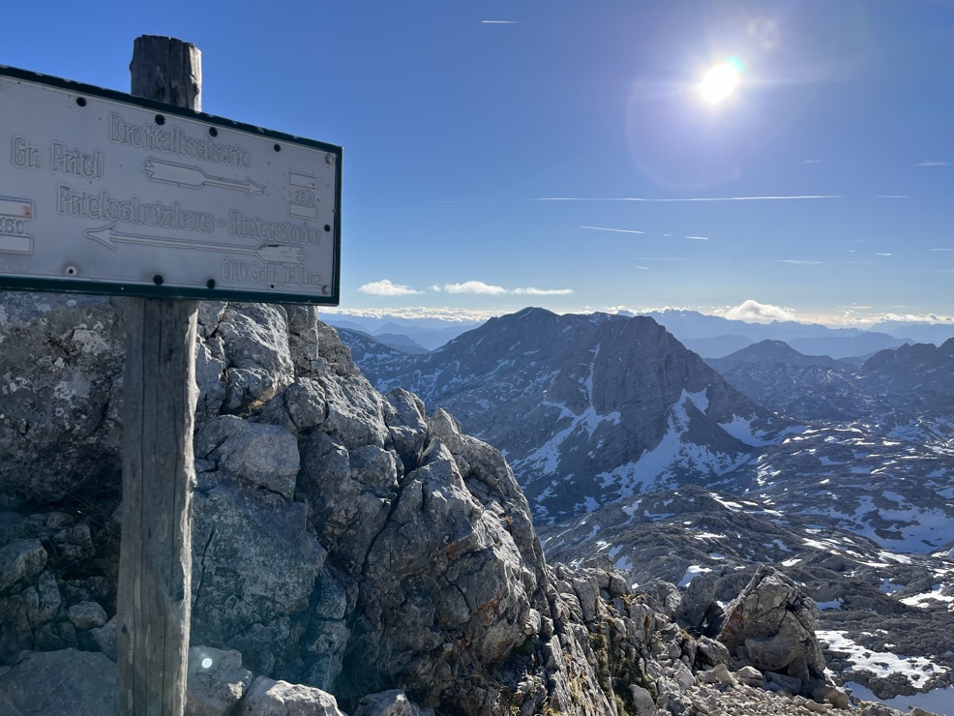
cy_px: 368
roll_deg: -1.1
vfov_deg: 51.4
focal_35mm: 27
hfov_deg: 65.3
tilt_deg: -5.0
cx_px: 464
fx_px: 744
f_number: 1.6
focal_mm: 5.1
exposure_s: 1/5848
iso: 50
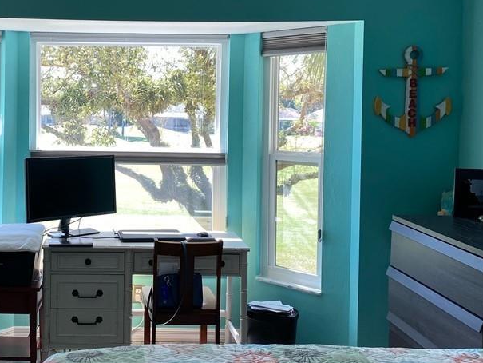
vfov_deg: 32.8
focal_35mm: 44
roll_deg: -0.3
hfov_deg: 41.6
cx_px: 117
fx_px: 614
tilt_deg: -2.8
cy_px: 141
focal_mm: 4.25
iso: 32
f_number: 1.8
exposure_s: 1/135
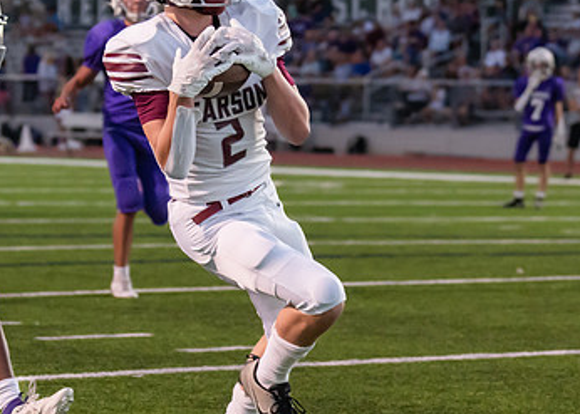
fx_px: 3739
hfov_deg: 8.9
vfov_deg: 6.3
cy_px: 211
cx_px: 196
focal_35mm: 227
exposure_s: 1/1250
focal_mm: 70
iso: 2000
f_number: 2.8
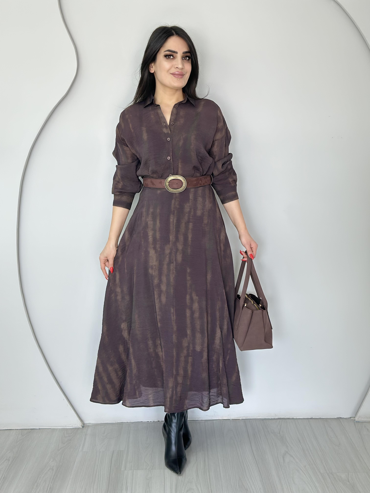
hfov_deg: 30.3
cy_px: 246
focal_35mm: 48
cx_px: 185
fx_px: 684
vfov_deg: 39.7
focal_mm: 6.86
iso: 64
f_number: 1.78
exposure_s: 1/114
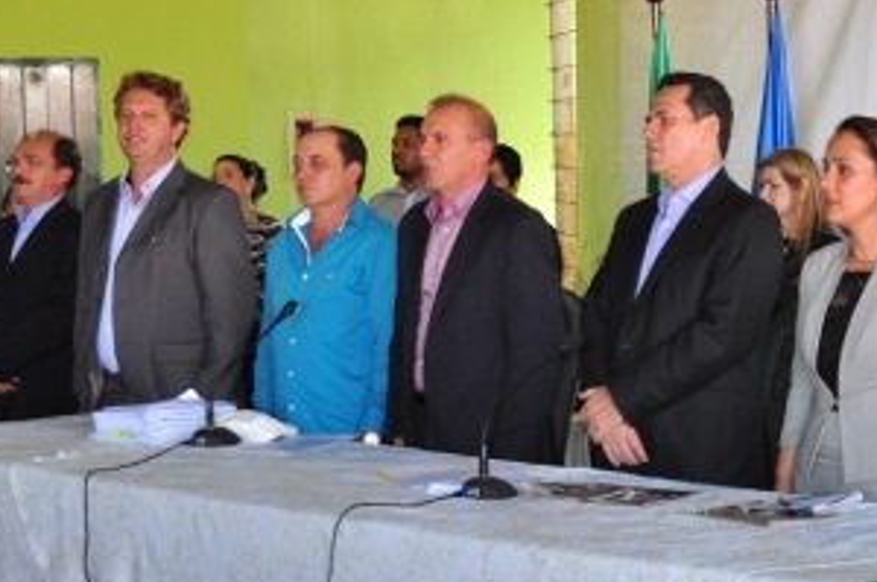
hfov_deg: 20.7
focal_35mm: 96
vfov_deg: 14.2
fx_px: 2335
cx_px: 821
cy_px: 265
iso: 320
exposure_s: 1/80
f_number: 4.2
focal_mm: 30
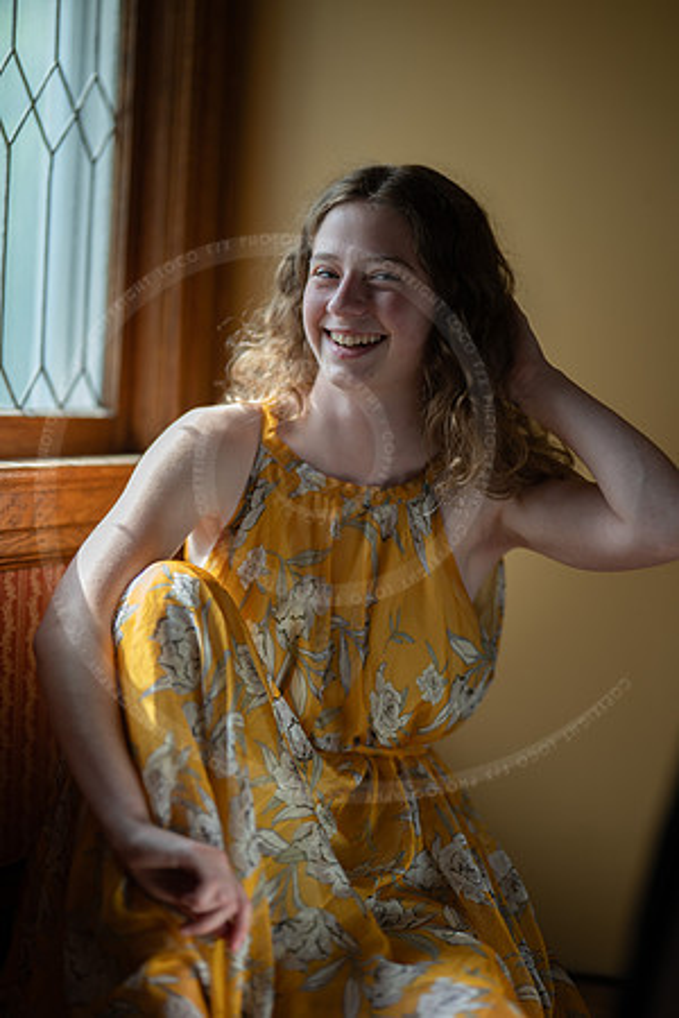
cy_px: 509
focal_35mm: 85
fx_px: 2405
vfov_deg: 23.9
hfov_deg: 16.1
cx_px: 340
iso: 160
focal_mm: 85
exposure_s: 1/500
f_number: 1.2
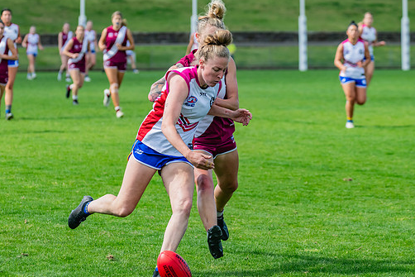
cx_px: 176
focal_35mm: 226
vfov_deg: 6.1
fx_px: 2606
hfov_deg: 9.1
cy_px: 141
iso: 800
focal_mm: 190
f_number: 6.3
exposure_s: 1/1600
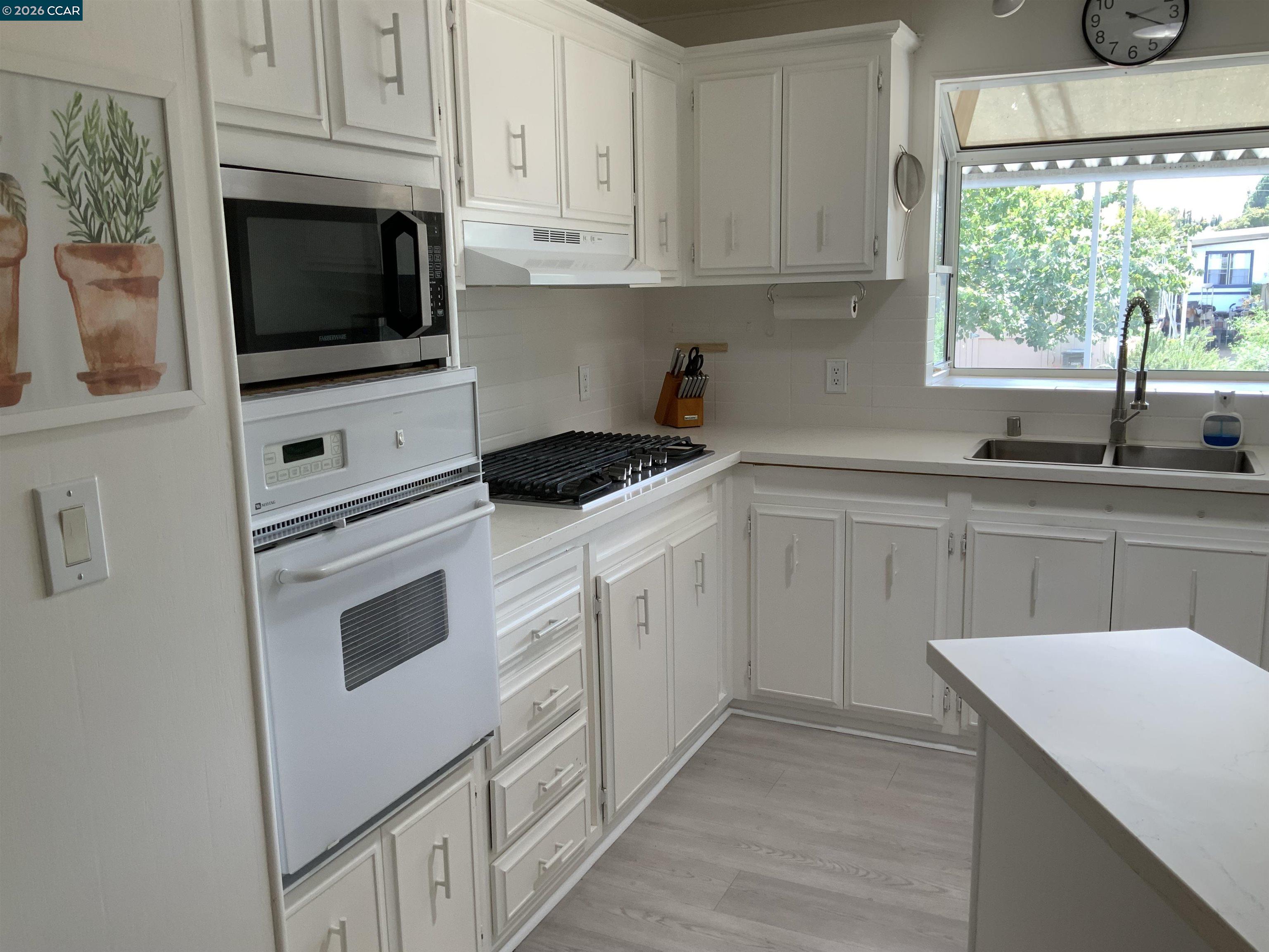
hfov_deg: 61.7
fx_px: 1063
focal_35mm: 29
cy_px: 476
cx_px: 634
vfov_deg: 48.2
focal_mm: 3
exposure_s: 1/120
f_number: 1.8
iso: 50
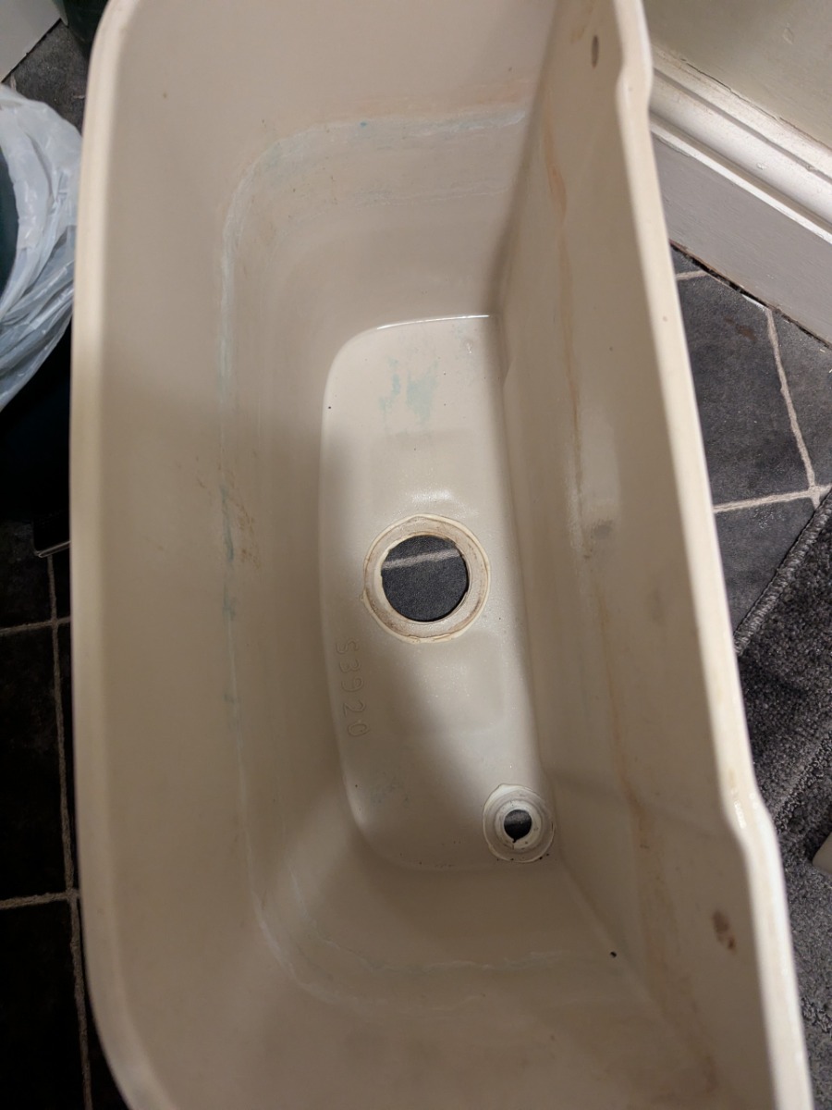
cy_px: 555
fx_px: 769
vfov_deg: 71.6
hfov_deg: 56.8
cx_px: 416
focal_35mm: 24
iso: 1245
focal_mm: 6.81
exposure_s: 1/50
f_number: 1.85
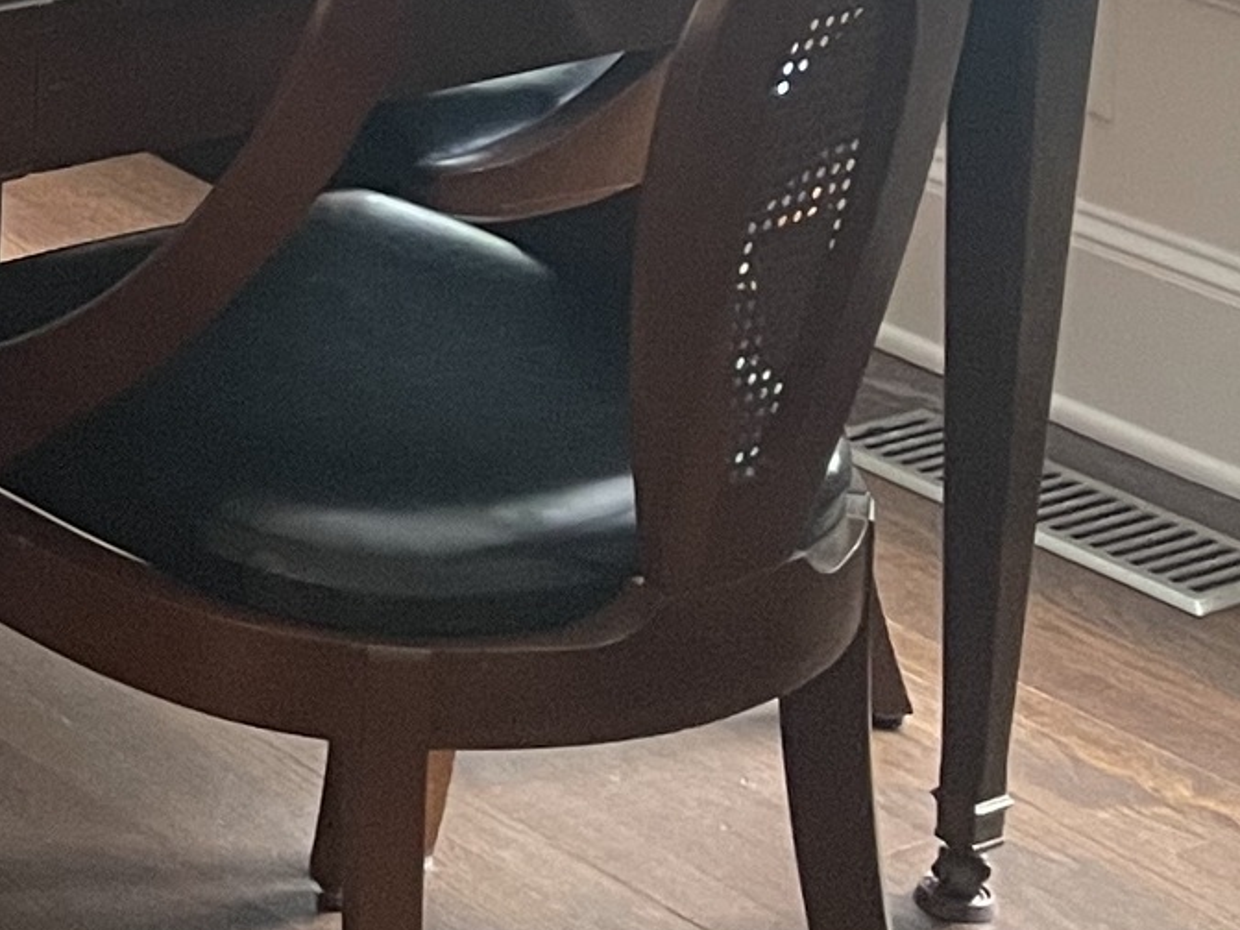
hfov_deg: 13.8
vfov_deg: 11.4
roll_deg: +1.1
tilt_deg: -7.2
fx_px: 4262
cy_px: -817
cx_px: -1332
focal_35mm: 119
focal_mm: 4.2
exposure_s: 1/60
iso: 320
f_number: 1.6
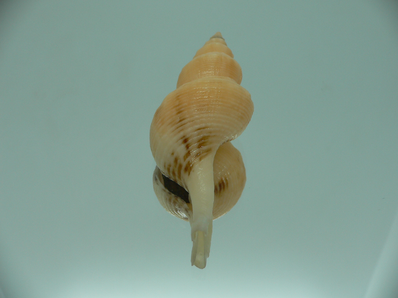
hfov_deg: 52.6
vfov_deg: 40.7
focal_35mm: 35
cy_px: 149
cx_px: 199
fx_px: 402
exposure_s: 1/80
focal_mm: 4.6
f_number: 2.8
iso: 80
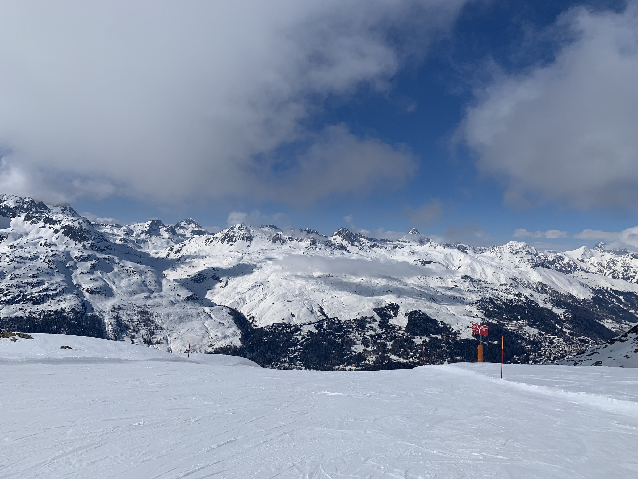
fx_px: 479
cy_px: 240
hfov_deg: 67.3
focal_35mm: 26
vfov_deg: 53.1
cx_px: 319
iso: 25
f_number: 1.8
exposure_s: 1/8000
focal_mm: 4.25
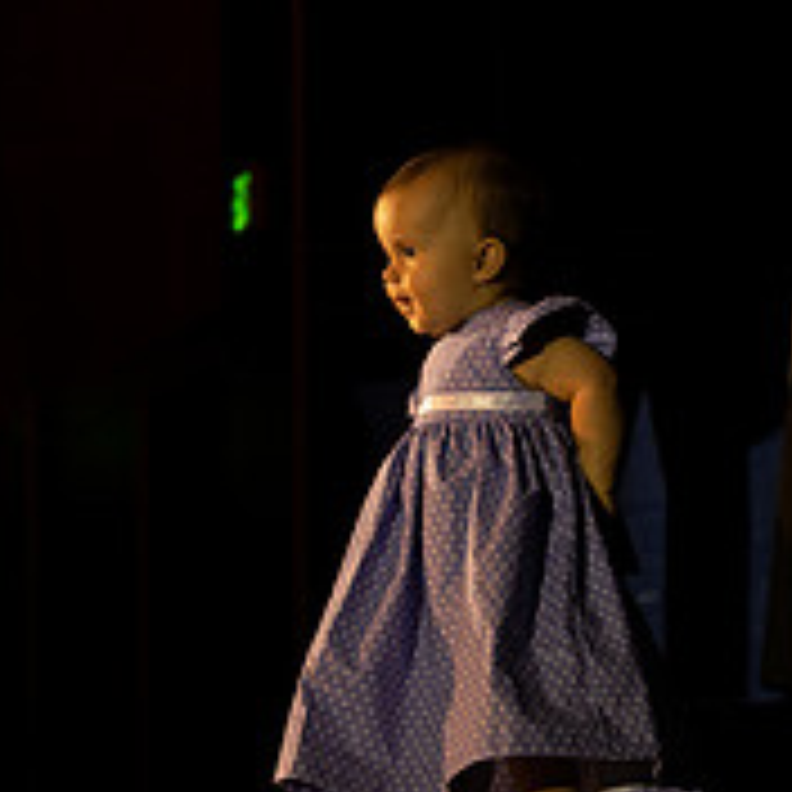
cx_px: 662
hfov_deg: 10.1
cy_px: 128
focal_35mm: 173
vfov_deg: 10.1
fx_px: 4478
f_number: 4
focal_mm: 60
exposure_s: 1/250
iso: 1000
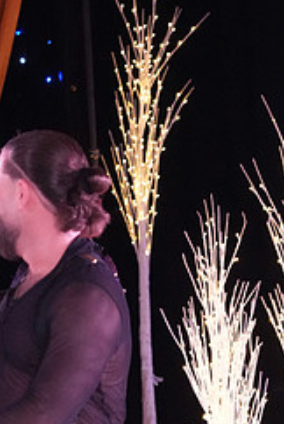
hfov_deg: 4.4
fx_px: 3728
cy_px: 501
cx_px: -25
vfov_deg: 6.5
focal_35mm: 316
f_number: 5.6
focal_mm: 88
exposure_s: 1/320
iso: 8000
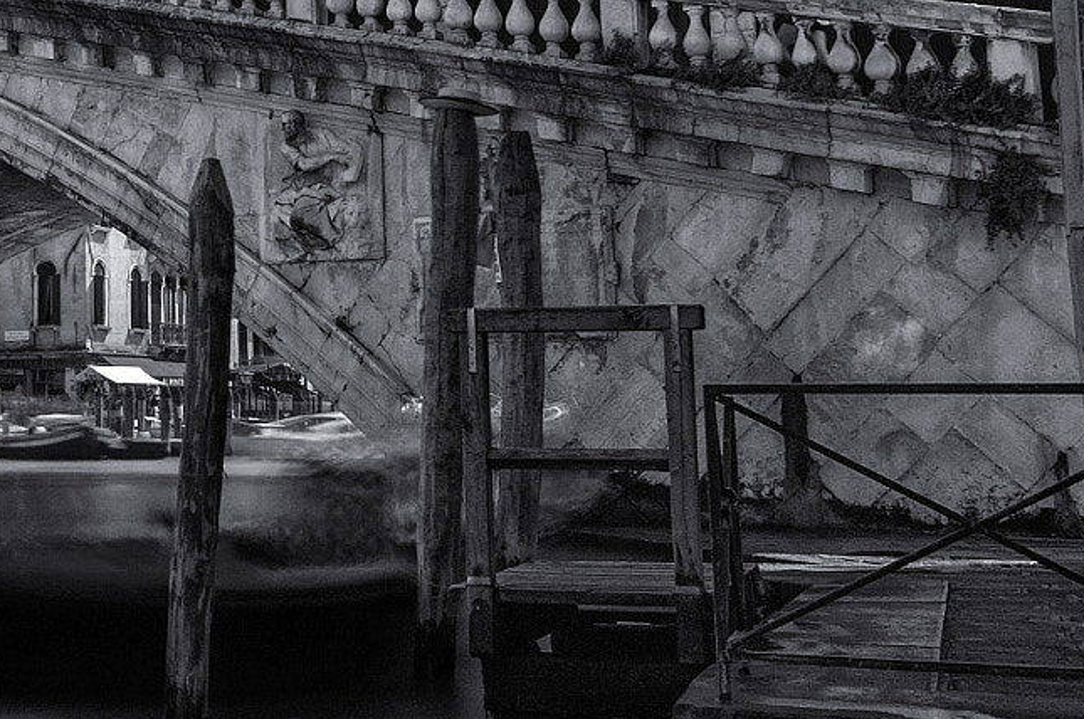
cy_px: 87
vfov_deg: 19.9
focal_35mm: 67
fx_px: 2014
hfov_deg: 28.4
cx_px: 18
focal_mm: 18
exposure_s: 30
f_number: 16
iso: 200
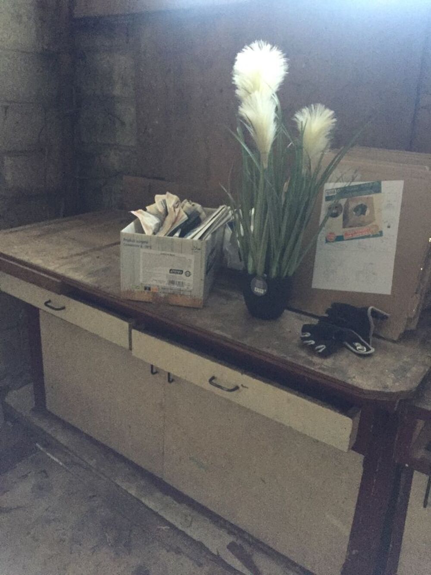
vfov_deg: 61.7
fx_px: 481
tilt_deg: -19.4
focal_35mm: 29
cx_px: 216
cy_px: 288
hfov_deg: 48.2
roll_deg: -1.0
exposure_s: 1/17
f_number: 2.2
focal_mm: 4.15
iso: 320
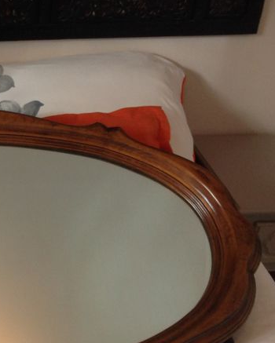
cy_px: 203
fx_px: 793
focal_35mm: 78
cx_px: -84
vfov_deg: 24.4
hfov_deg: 18.3
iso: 100
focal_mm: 4.28
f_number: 2.4
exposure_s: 1/15
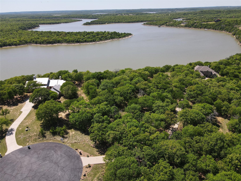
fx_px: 167
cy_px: 90
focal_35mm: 24
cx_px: 120
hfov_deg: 71.6
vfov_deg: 56.8
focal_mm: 4.5
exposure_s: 1/640
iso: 110
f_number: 2.8
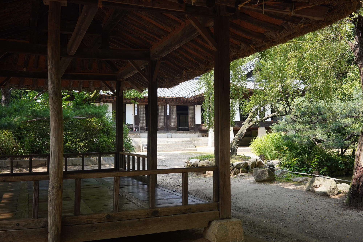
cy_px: 121
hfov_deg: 54.4
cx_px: 182
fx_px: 353
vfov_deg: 37.9
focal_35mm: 35
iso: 250
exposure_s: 1/200
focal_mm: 35
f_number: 5.6
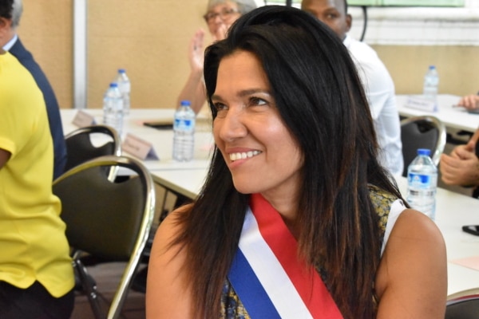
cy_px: 160
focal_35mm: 82
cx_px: 240
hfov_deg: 24.6
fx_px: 1098
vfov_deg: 16.6
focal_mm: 55
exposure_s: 1/320
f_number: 9
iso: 12800
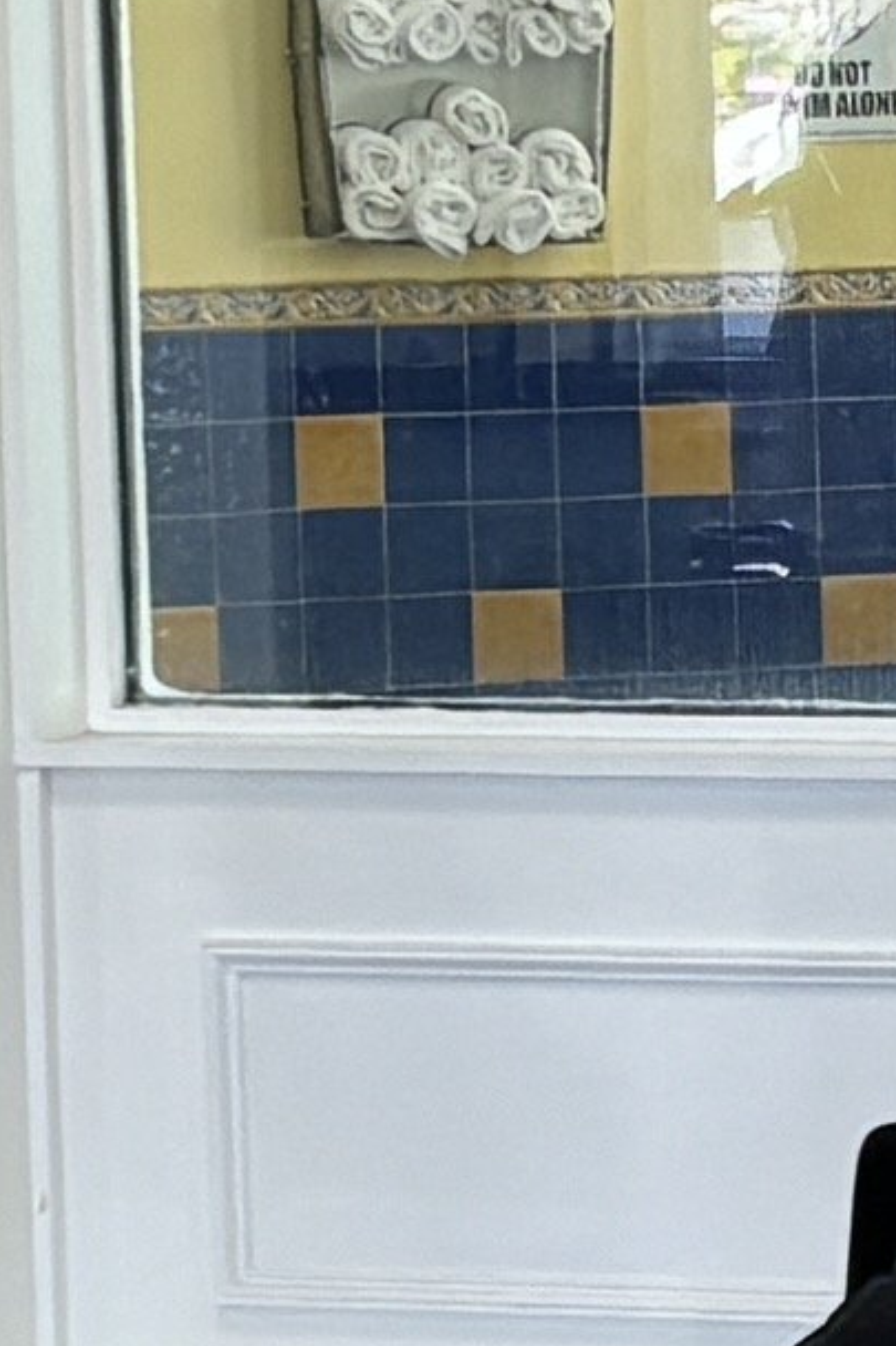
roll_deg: +0.8
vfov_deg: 8.1
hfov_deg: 5.3
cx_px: 1642
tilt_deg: -6.5
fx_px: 9487
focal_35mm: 254
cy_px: 976
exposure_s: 1/60
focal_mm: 5.96
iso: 80
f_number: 1.6
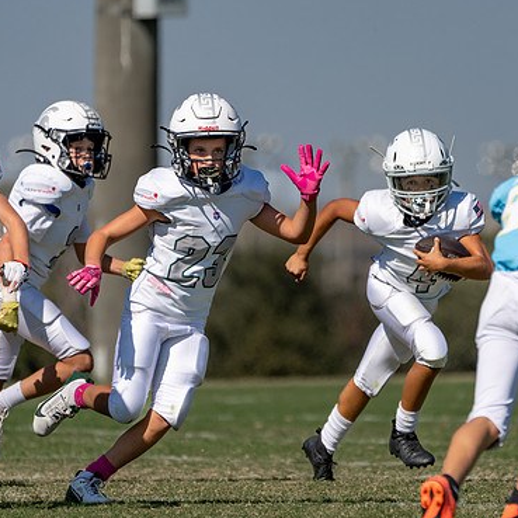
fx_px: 12901
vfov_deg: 2.3
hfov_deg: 2.3
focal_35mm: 762
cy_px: 237
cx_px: 384
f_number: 5.6
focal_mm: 400
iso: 100
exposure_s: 1/1600
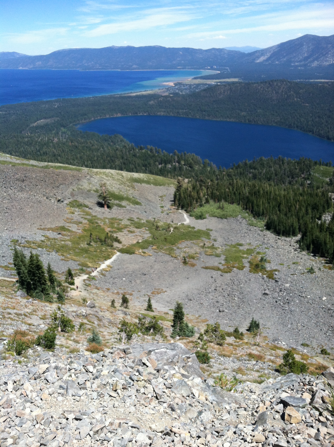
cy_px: 224
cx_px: 167
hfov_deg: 40.6
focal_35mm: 35
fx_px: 451
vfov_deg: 52.7
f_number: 2.8
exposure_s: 1/1200
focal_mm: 3.85
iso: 80
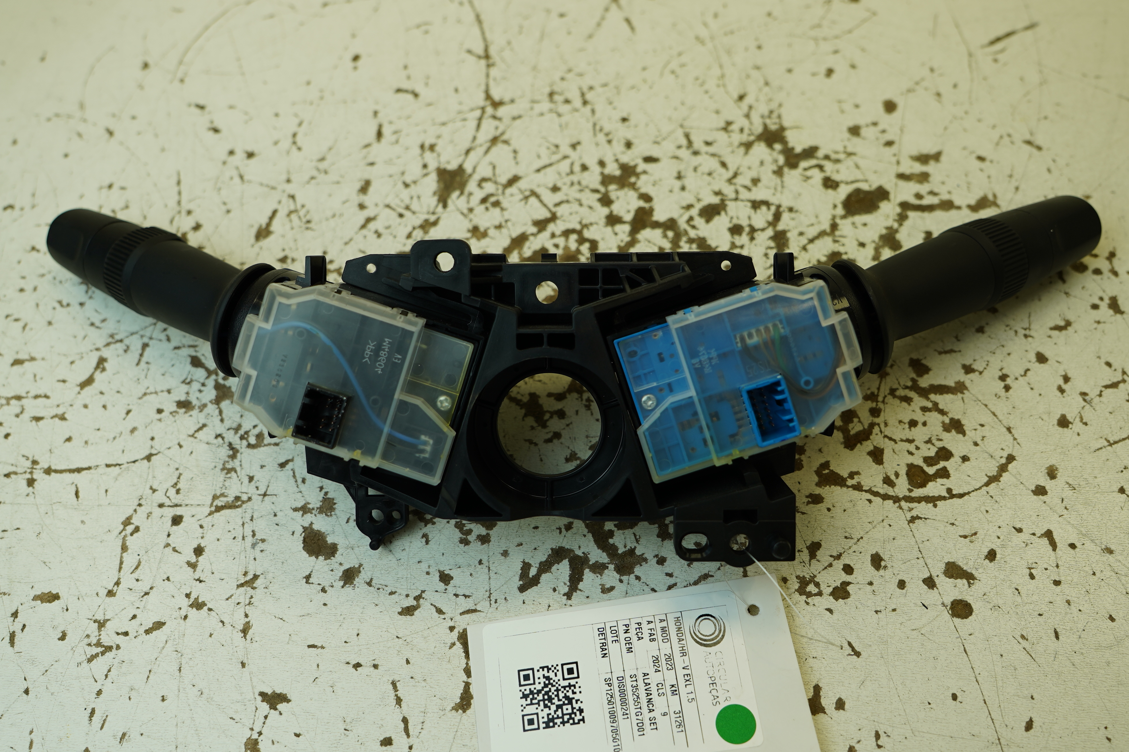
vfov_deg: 36.9
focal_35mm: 36
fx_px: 1129
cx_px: 564
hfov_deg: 53.1
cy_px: 376
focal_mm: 24
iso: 100
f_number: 4
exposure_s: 1/125
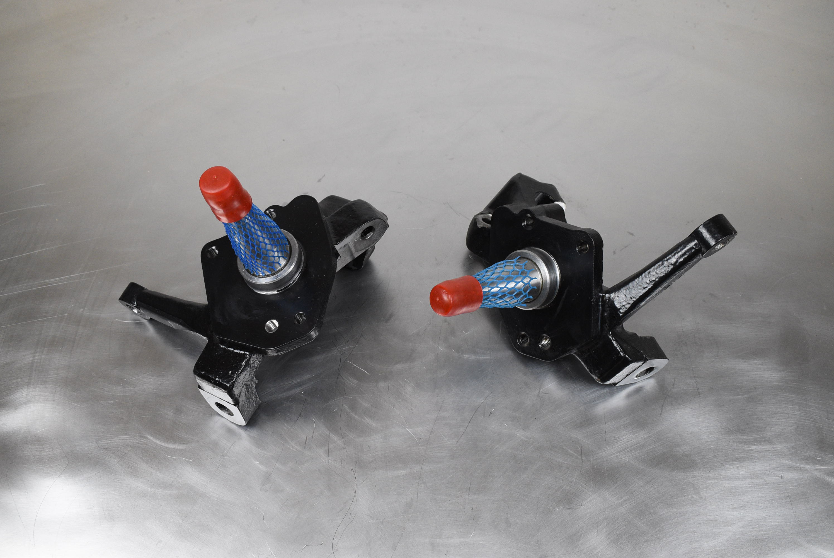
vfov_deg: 38.4
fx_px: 800
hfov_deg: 55.1
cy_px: 279
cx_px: 417
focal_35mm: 34
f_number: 6.3
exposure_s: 1/160
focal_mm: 23
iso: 1250
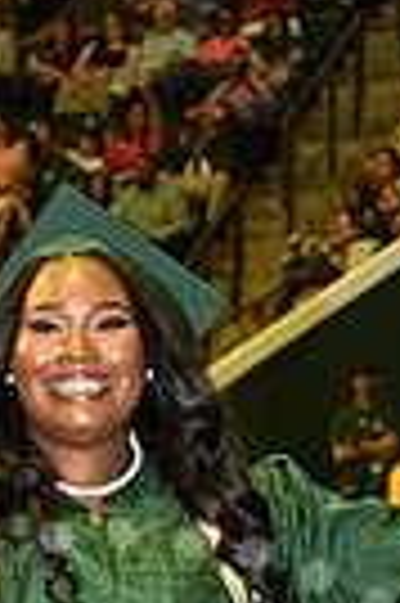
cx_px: 112
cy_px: 1058
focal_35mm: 182
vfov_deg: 10.7
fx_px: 3041
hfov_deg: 7.5
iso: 1600
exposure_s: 1/60
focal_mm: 42
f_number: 5.6
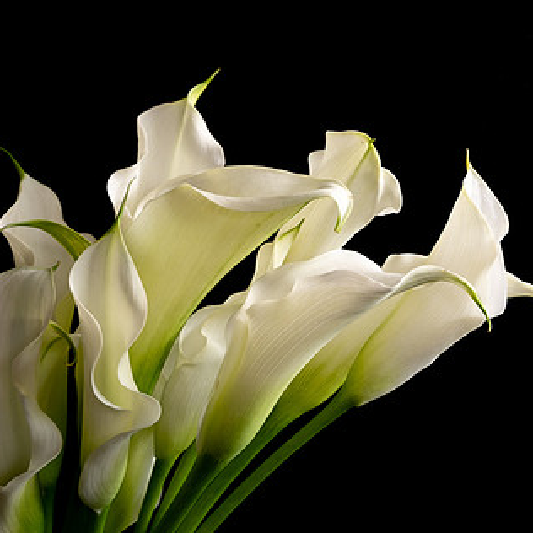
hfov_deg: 17.3
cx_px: 391
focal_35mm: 100
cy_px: 313
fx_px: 1742
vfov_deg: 17.4
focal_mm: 42.9
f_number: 9
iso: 200
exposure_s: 1/4
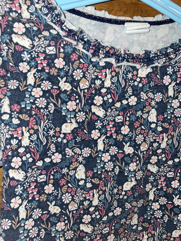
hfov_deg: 53.1
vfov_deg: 67.3
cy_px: 120
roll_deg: -1.5
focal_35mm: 26
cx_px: 90
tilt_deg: -6.9
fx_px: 181
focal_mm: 4.2
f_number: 1.6
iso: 32
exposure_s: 1/33
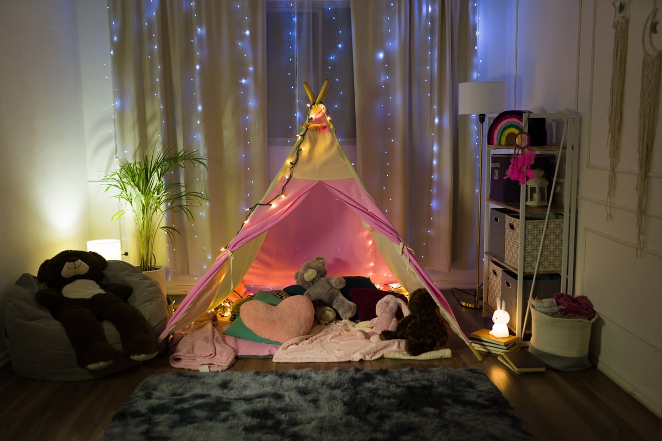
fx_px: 643
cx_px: 331
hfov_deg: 54.5
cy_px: 220
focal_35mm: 35
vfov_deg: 37.8
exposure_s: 1/125
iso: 400
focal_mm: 35
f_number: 1.8
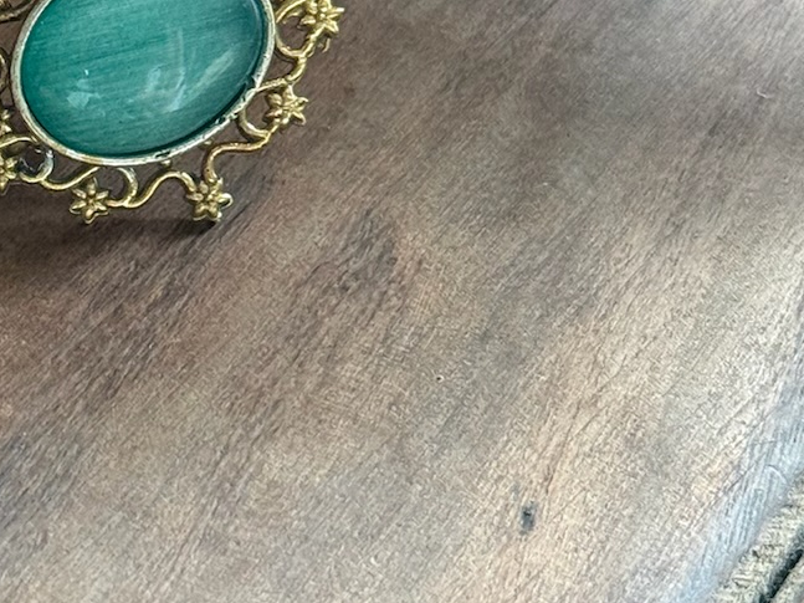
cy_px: 19
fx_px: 3530
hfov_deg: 12.8
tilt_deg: -42.7
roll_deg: -2.6
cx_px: -51
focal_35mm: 152
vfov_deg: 9.7
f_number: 1.78
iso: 250
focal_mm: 6.76
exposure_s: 1/56
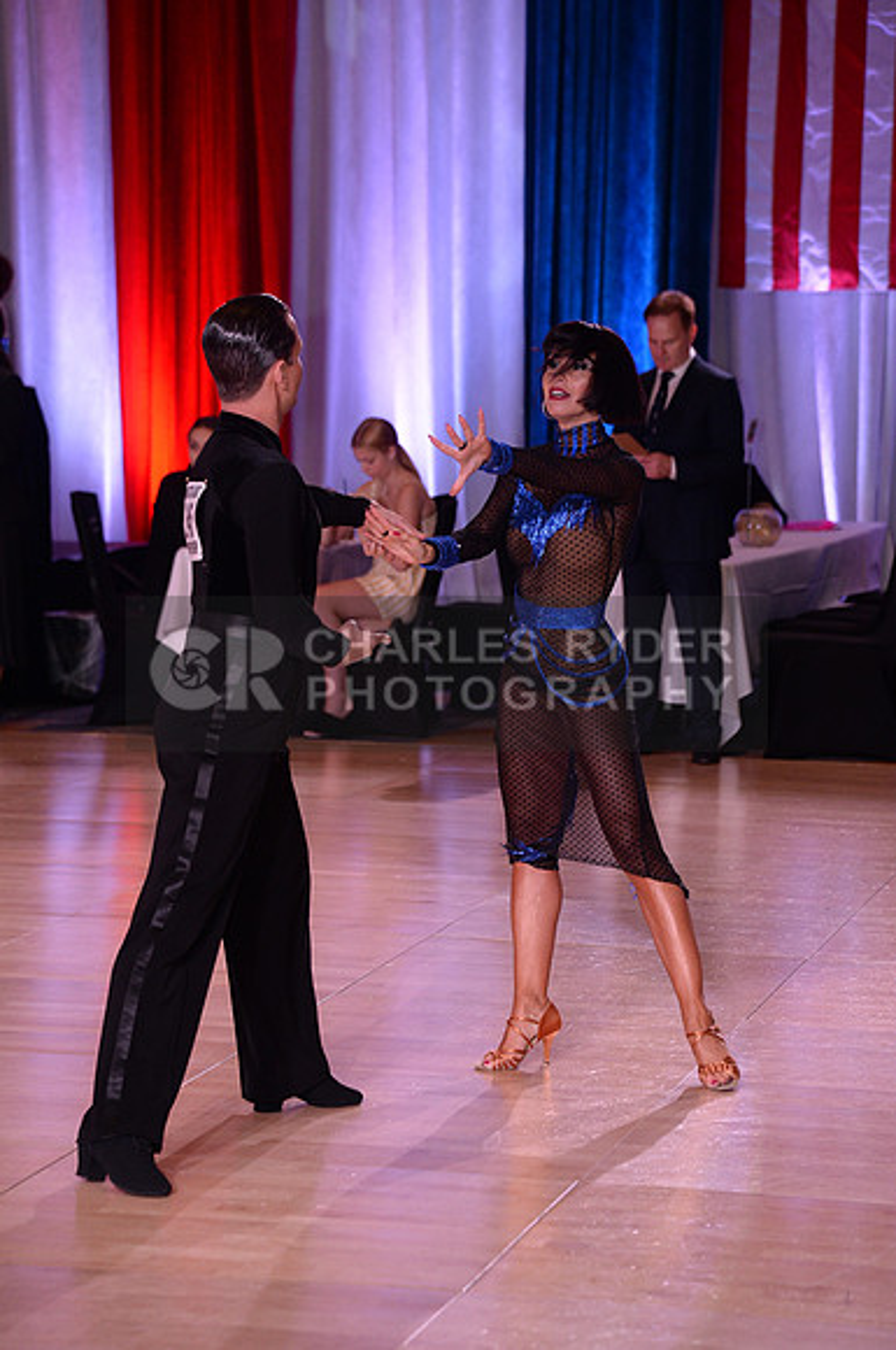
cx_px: 448
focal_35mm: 120
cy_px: 675
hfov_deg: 11.4
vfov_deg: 17.1
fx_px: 4493
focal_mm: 120
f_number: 5
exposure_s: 1/250
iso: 2000
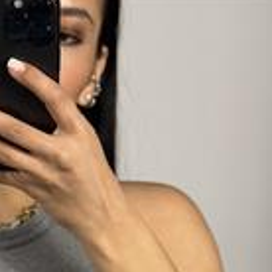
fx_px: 1129
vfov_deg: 13.0
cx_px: 20
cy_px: 399
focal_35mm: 127
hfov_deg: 13.6
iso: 125
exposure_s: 1/100
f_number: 1.78
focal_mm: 6.86
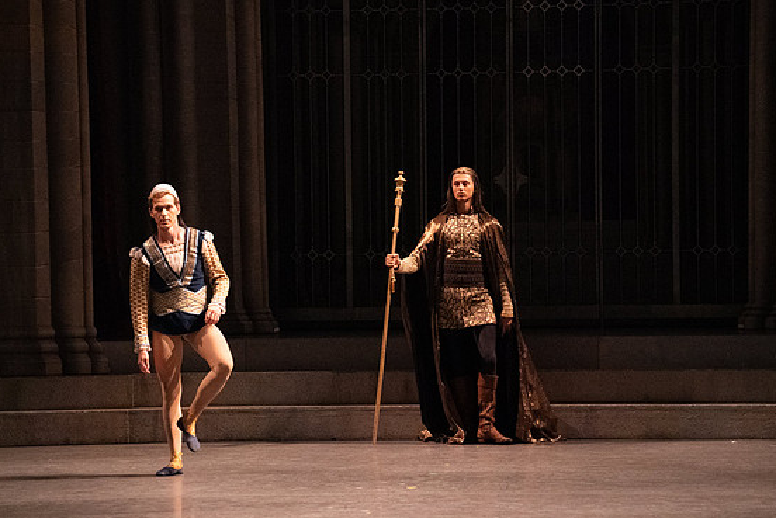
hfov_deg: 9.8
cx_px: 389
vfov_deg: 6.6
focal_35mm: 210
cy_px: 259
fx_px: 4530
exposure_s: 1/320
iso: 25600
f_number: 5
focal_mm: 200
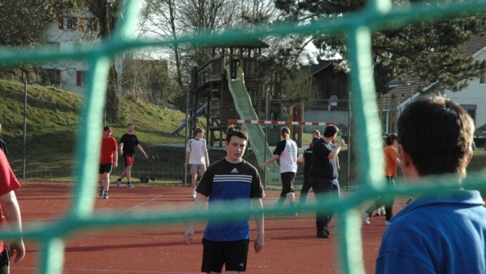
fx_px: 1431
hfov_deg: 19.3
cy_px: 147
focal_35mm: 111
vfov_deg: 10.9
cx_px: 244
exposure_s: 1/500
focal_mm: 70
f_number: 11
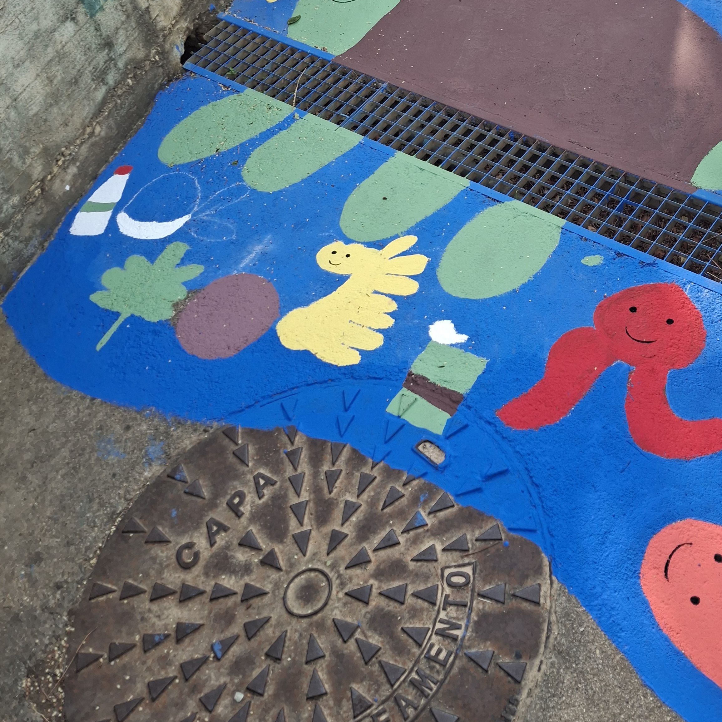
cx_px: 477
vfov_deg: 41.6
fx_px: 920
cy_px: 180
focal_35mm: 39
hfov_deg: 42.3
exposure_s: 1/484
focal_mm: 4.69
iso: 32
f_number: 1.8
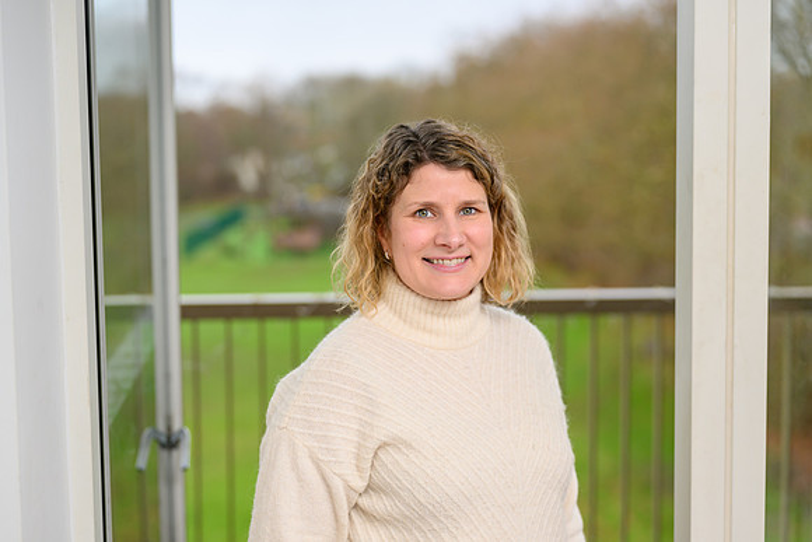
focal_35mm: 64
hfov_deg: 31.4
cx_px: 406
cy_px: 271
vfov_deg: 21.3
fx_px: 1444
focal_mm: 64
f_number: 2.4
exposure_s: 1/200
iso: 400
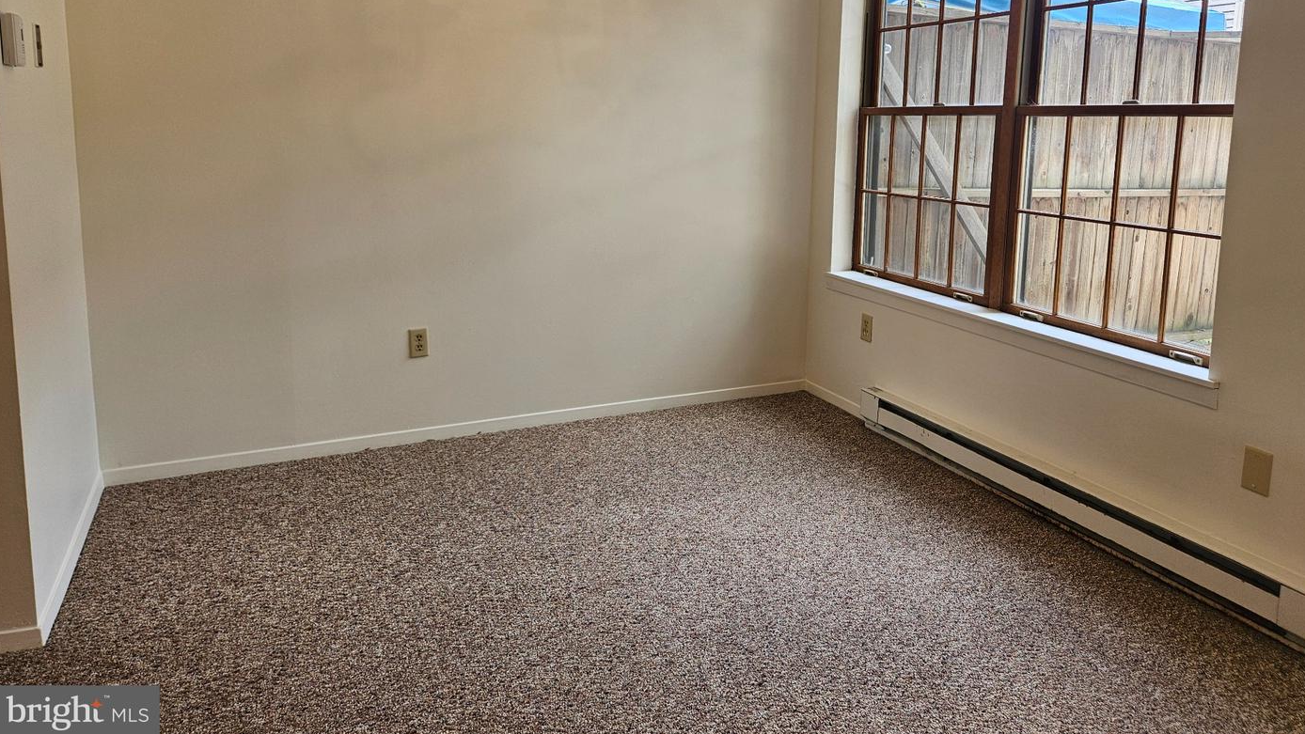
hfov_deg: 71.9
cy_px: 232
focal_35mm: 26
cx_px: 671
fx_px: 900
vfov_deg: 43.6
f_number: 1.8
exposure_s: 1/120
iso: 50
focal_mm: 5.4
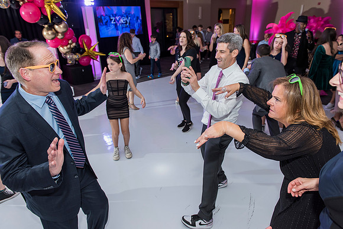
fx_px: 229
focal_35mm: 24
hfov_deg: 73.7
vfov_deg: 53.2
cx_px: 172
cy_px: 114
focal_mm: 24
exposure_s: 1/100
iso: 800
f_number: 4
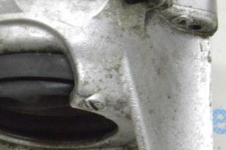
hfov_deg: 15.7
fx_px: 815
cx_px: 40
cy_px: 82
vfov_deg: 10.5
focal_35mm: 130
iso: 6400
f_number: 20
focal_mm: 26
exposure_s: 1/15
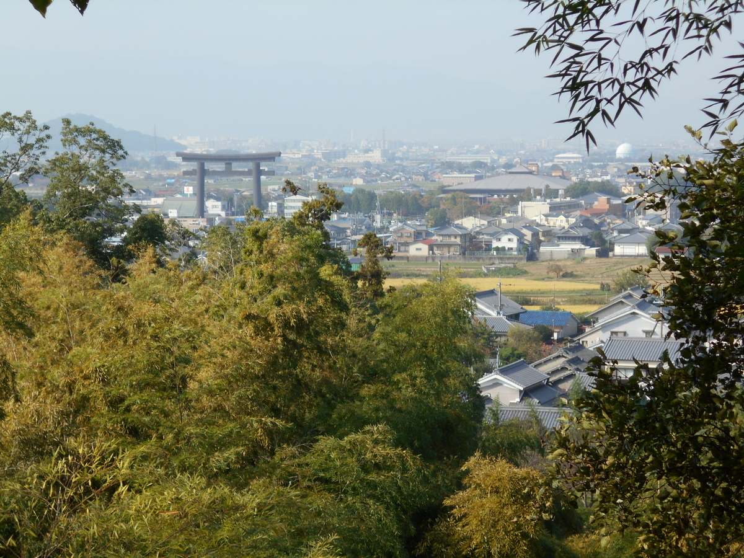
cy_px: 279
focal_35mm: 99
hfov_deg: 19.8
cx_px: 372
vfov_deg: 14.9
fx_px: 2128
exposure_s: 1/320
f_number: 5.5
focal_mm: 17.6
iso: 80
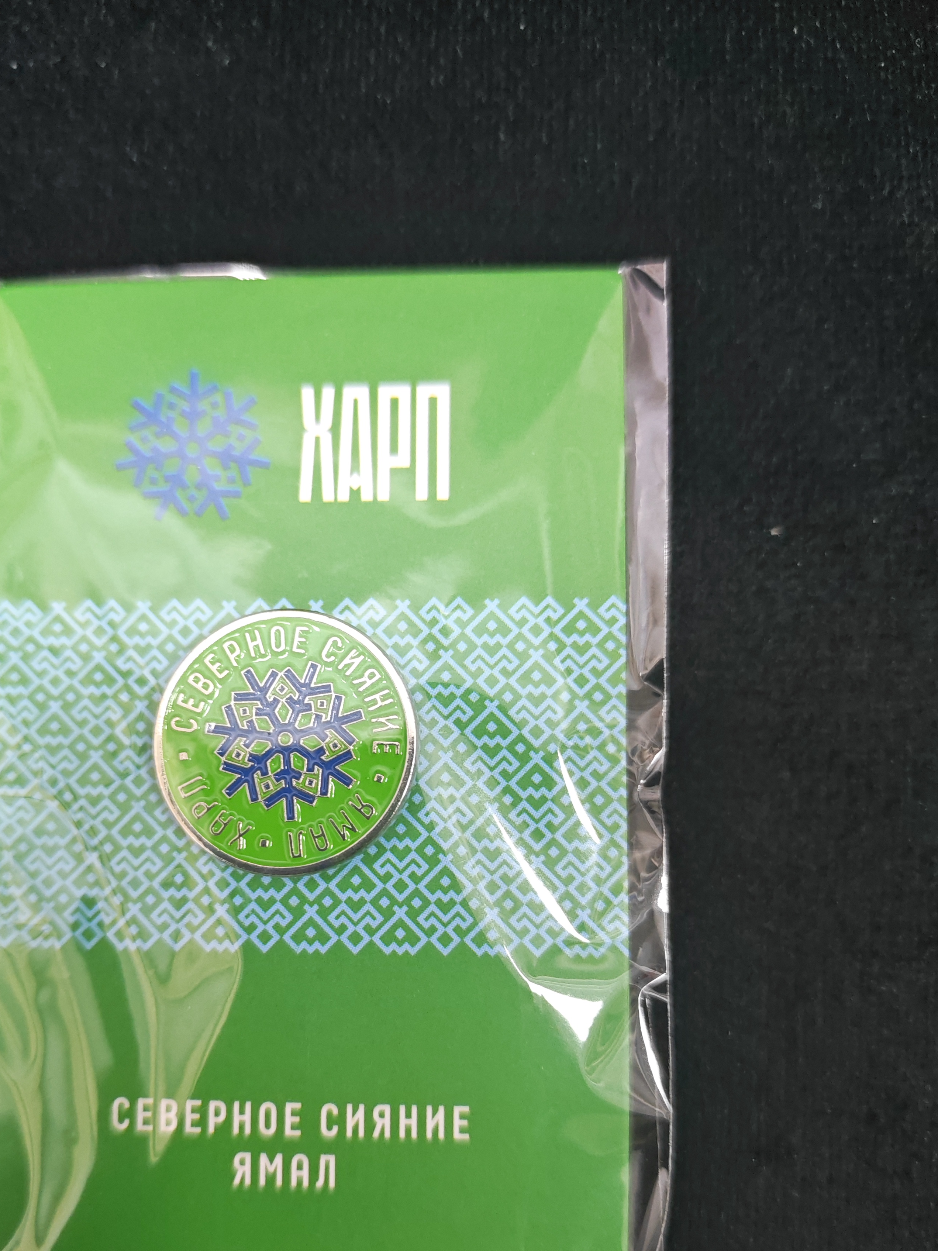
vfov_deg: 61.2
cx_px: 383
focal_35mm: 29
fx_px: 1048
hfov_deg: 48.0
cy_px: 740
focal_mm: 6.12
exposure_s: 1/50
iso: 1000
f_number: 1.9
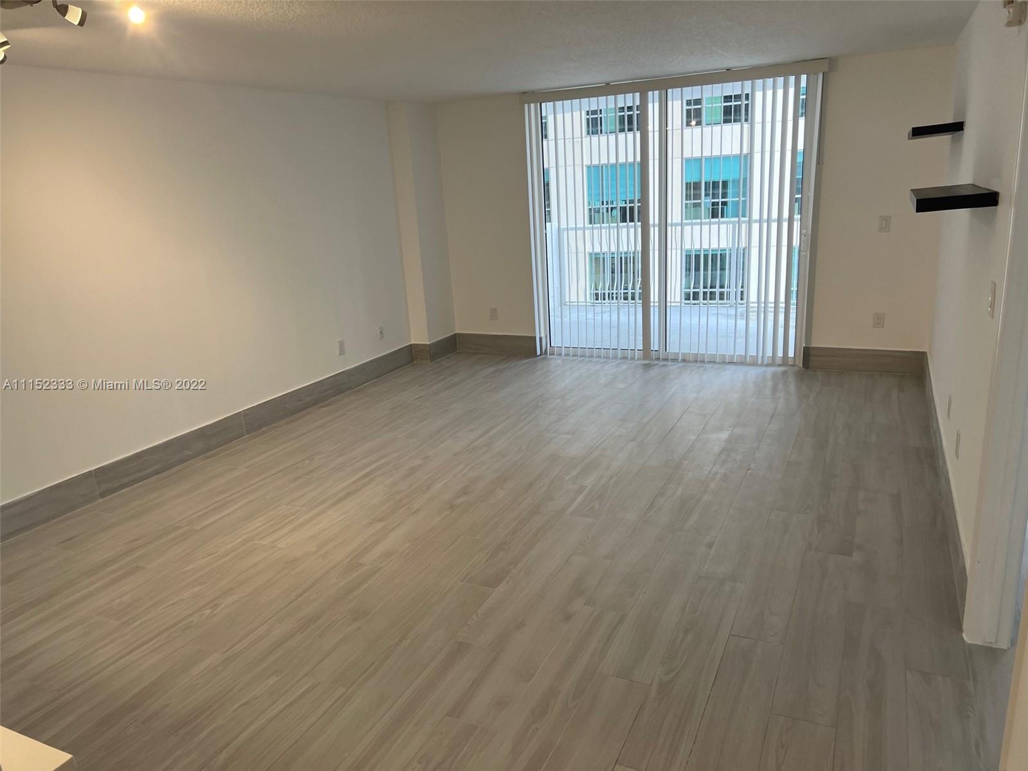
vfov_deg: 53.1
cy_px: 386
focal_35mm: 26
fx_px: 772
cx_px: 514
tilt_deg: -15.4
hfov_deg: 67.3
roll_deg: +2.8
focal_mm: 5.7
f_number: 1.5
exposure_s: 1/120
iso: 80
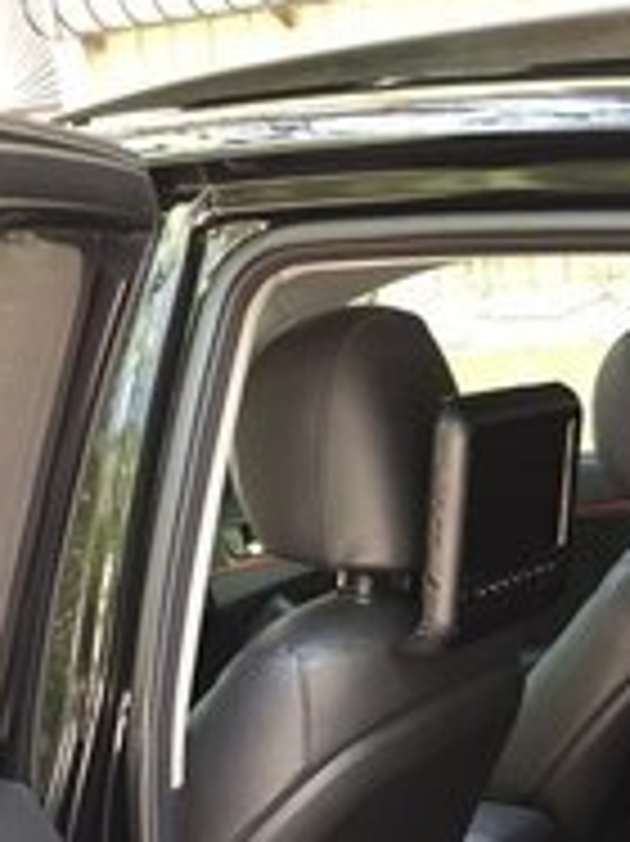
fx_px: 1871
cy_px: 968
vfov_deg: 23.5
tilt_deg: -21.9
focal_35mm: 77
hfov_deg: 18.5
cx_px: 670
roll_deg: +5.4
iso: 125
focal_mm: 4.15
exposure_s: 1/33
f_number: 2.2
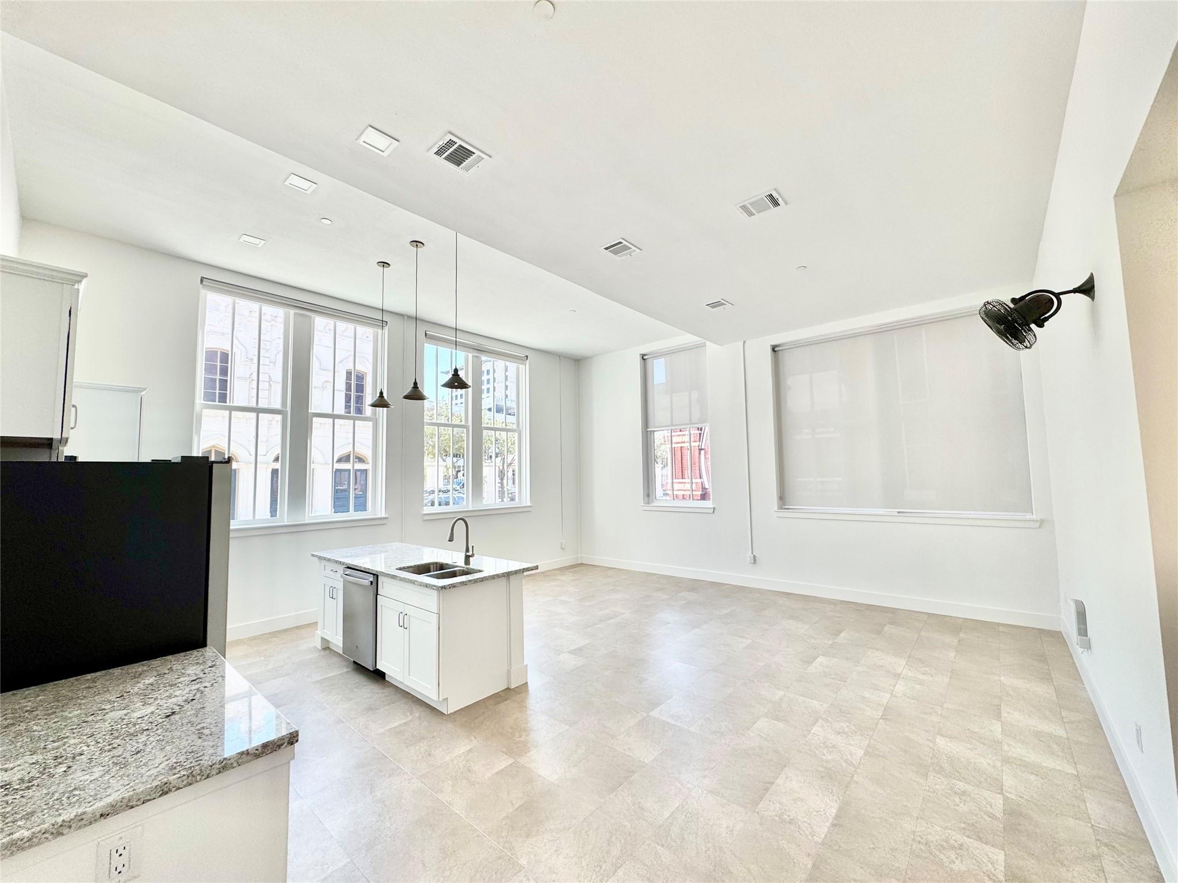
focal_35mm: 14
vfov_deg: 85.7
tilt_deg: +4.7
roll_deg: +0.9
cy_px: 442
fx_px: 476
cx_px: 589
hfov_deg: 102.1
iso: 40
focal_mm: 2.22
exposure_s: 1/202
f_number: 2.2
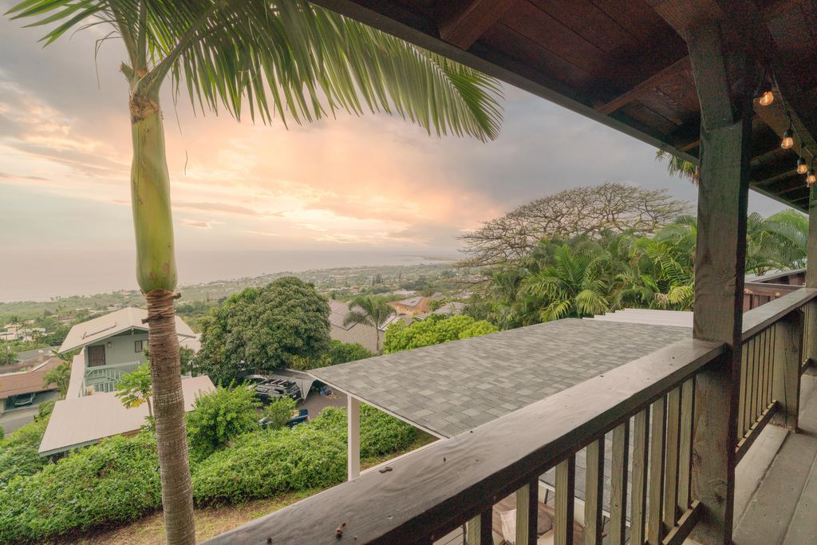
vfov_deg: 73.8
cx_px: 408
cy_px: 272
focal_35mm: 16
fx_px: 363
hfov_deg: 96.7
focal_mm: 16
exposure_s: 1/800
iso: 500
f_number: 8
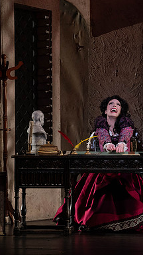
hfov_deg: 3.8
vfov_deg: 6.8
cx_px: 66
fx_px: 2134
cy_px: 128
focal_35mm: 316
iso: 3200
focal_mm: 200
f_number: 7.1
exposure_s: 1/250
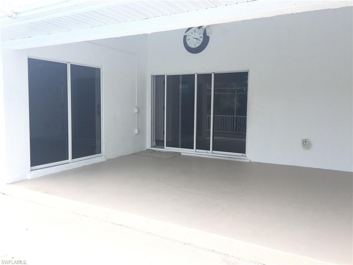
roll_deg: -1.2
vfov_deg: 48.2
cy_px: 132
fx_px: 296
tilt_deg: -4.4
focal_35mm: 29
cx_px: 176
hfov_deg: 61.7
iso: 25
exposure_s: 1/240
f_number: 2.2
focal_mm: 4.15
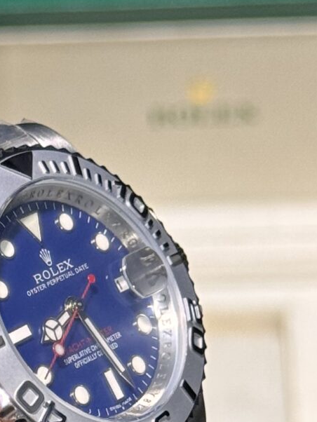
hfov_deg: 7.3
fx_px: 2489
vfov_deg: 9.7
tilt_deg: -48.9
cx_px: 39
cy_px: 360
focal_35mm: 204
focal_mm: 6.76
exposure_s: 1/50
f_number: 1.78
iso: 125
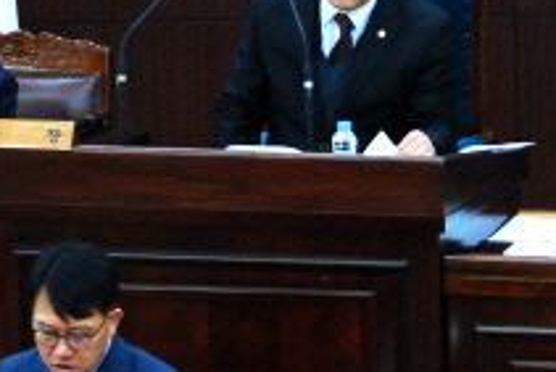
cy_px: 257
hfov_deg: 5.5
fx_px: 5767
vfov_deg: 3.7
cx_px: 256
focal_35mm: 373
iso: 1250
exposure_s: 1/25
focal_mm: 105
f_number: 5.6
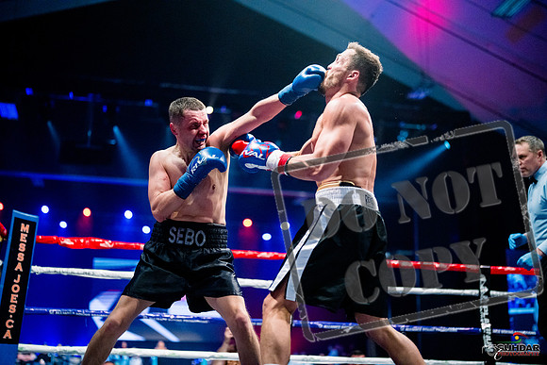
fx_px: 760
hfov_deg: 39.6
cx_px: 274
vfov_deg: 27.0
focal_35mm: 50
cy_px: 182
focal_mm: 50
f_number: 1.4
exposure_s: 1/1600
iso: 6400
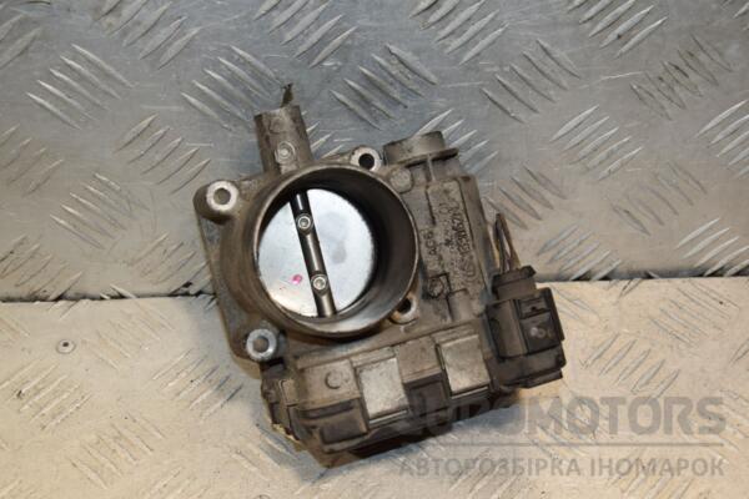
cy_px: 250
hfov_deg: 28.1
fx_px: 1498
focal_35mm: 72
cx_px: 374
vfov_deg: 18.9
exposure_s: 1/200
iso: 800
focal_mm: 48
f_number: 7.1
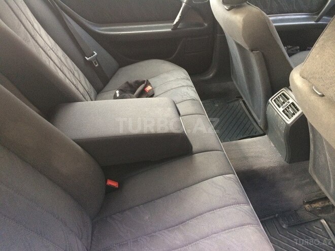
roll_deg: -0.2
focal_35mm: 29
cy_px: 126
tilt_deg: -37.5
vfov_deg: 48.2
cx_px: 168
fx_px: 281
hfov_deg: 61.7
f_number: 2.2
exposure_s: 1/33
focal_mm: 4.15
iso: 250
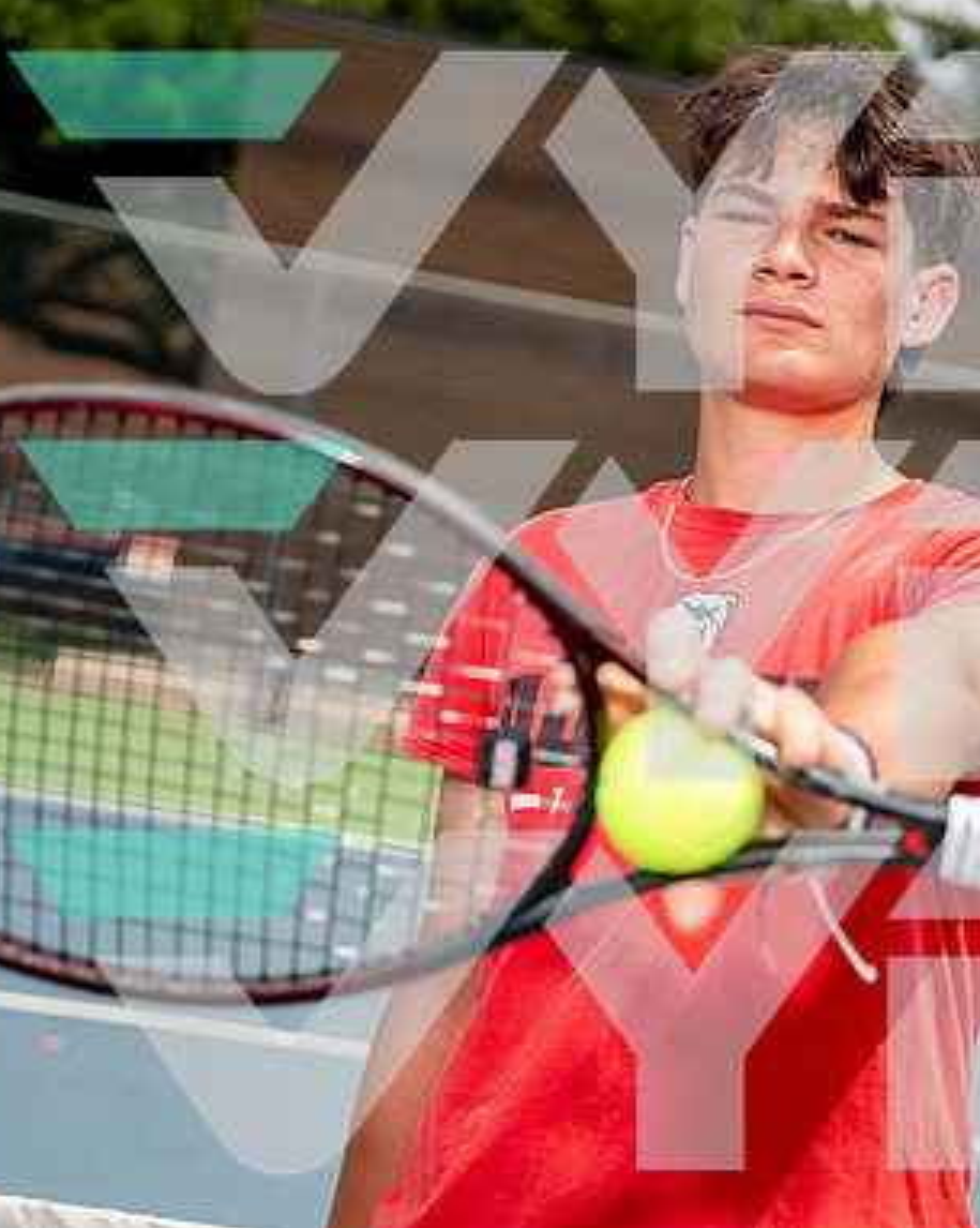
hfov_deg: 17.4
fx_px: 3158
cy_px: 612
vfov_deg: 22.0
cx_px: 835
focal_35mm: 87
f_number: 4
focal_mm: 61
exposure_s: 1/1250
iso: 100
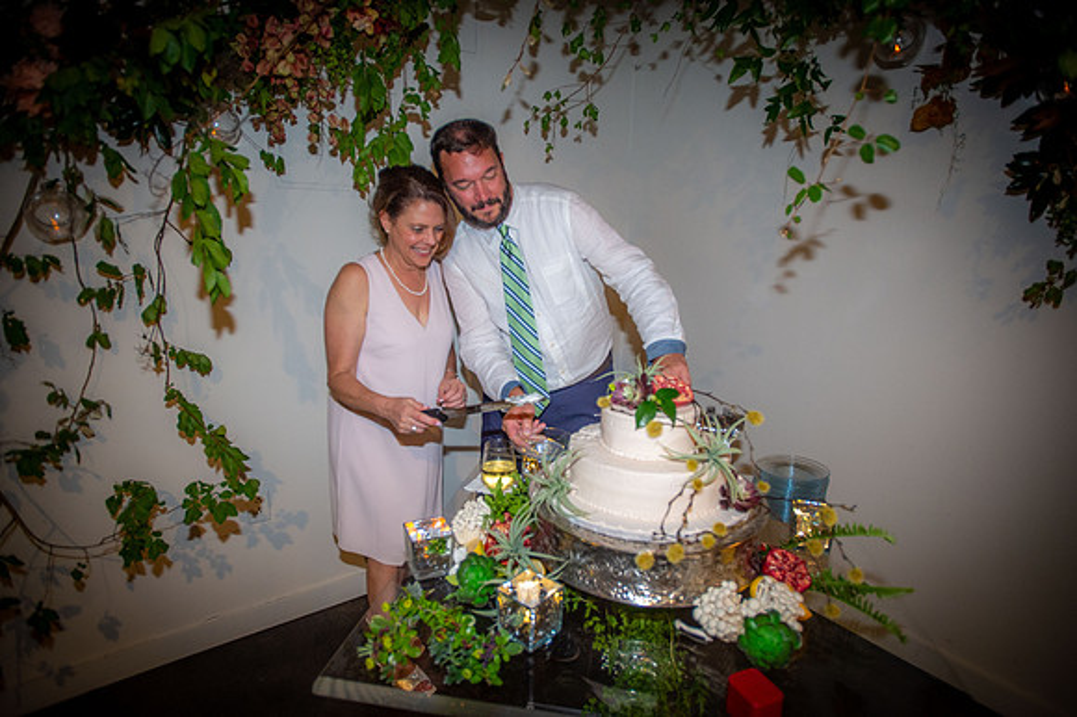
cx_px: 538
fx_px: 568
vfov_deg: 64.5
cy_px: 358
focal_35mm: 19
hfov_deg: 86.9
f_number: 2.8
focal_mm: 19
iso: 1600
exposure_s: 1/80
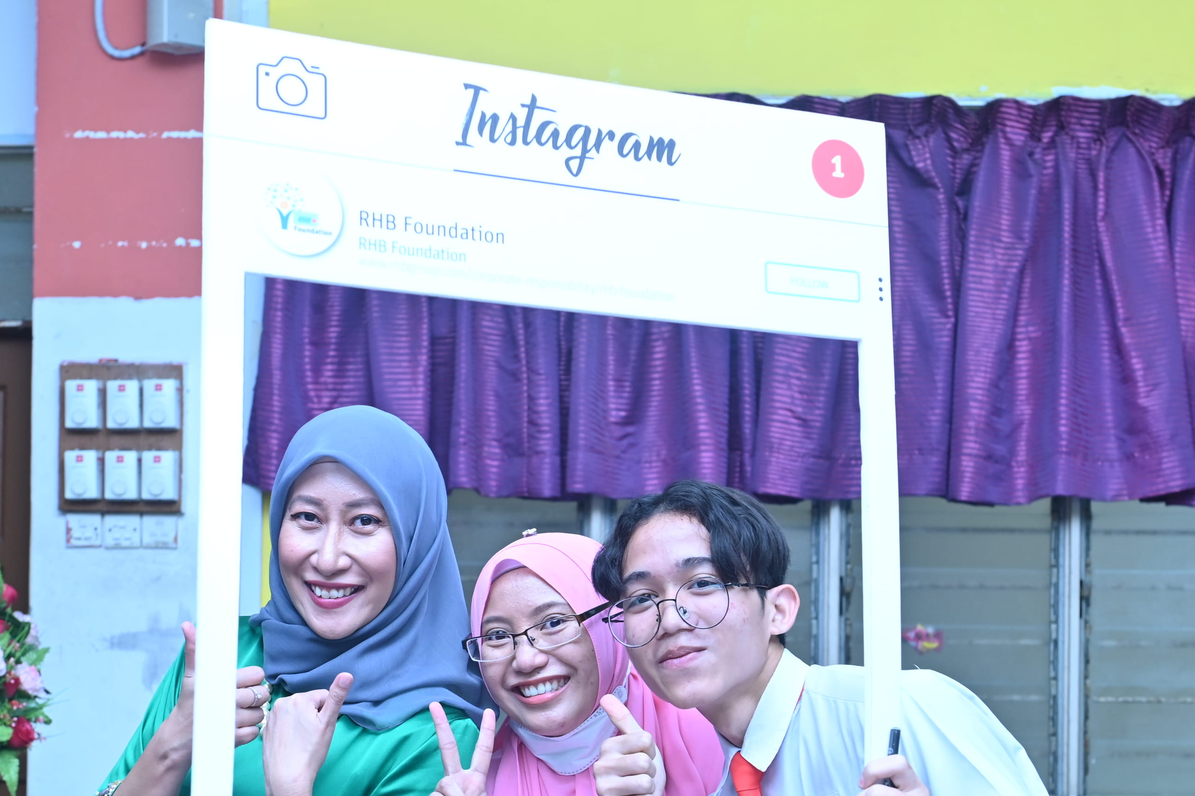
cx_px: 598
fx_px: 2223
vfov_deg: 20.2
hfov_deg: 30.1
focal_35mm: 67
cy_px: 584
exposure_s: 1/125
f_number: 4
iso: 800
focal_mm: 38
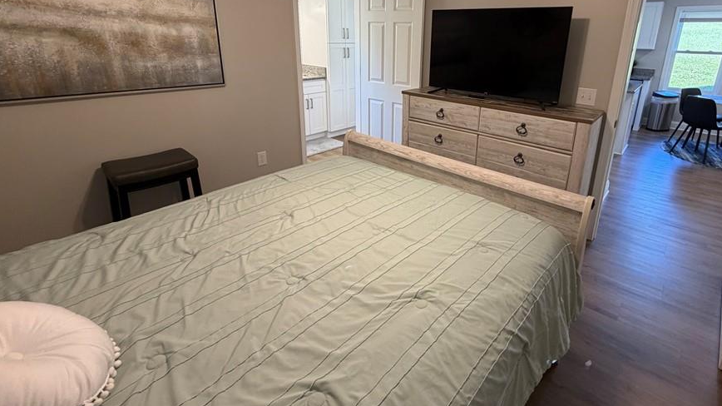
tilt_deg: -16.2
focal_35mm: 18
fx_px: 345
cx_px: 411
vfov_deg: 59.6
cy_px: 135
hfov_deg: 92.1
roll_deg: -0.9
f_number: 2.2
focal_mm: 2.22
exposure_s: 1/60
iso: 160
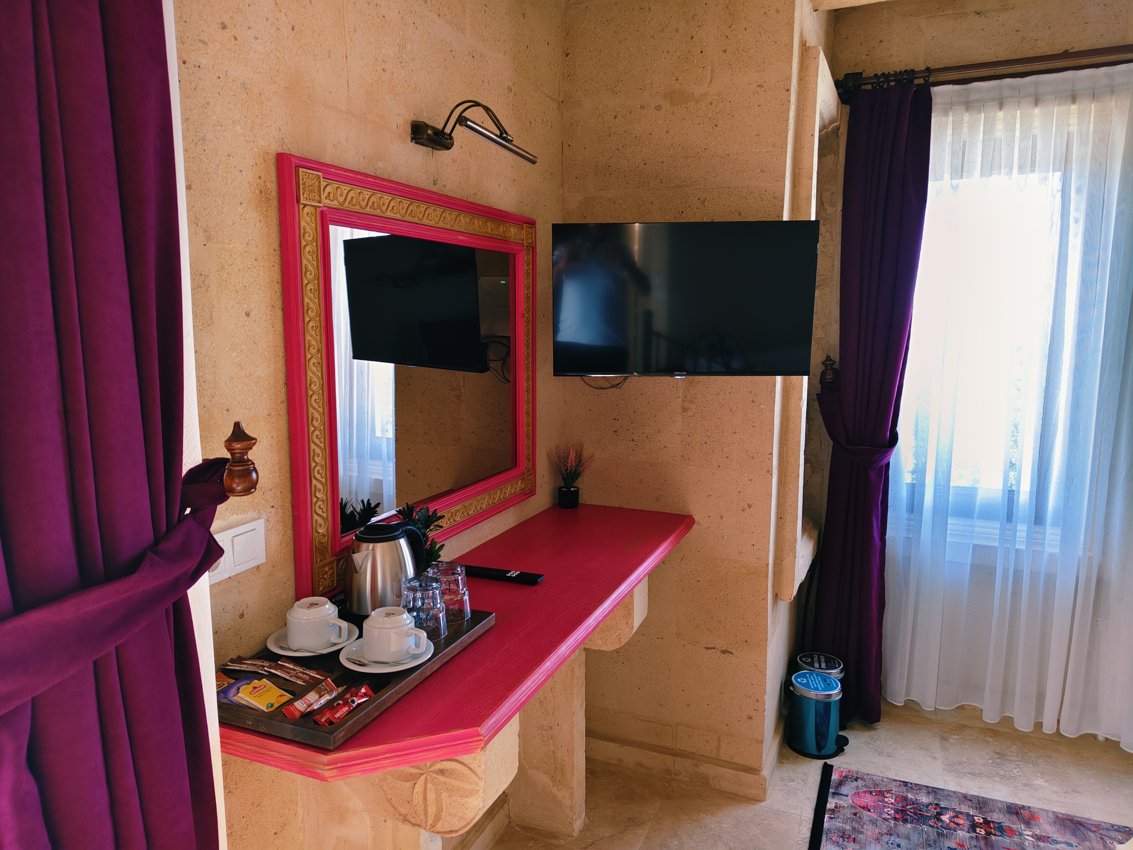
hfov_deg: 73.9
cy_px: 425
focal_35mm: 23
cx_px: 566
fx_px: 753
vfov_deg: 58.9
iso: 69
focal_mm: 5.56
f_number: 1.88
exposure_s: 1/50
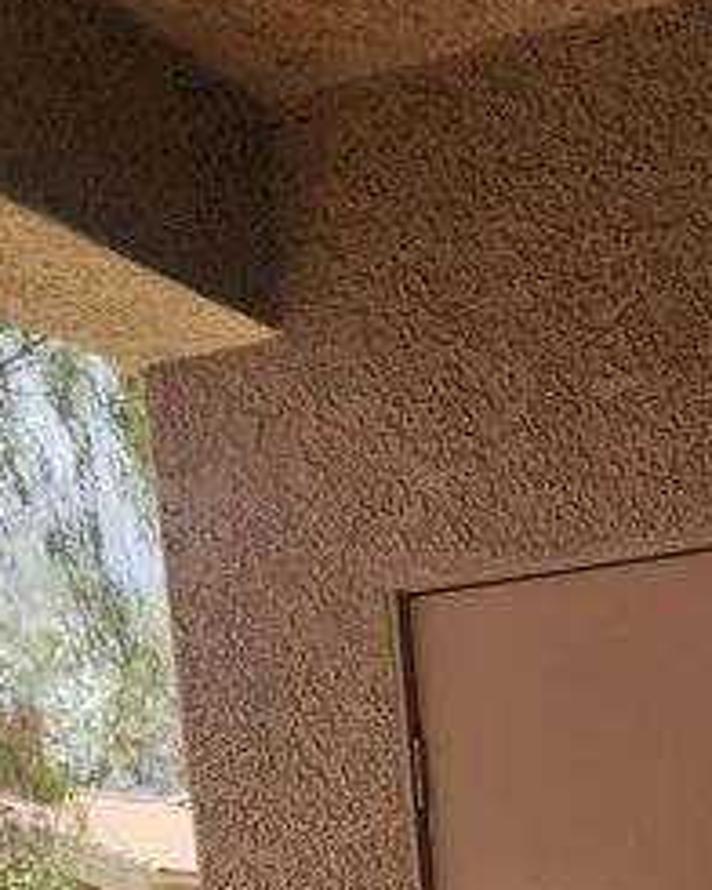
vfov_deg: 17.2
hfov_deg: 16.3
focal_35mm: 94
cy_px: 1544
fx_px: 2476
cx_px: 541
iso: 12
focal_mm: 6.4
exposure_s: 1/548
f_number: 1.8
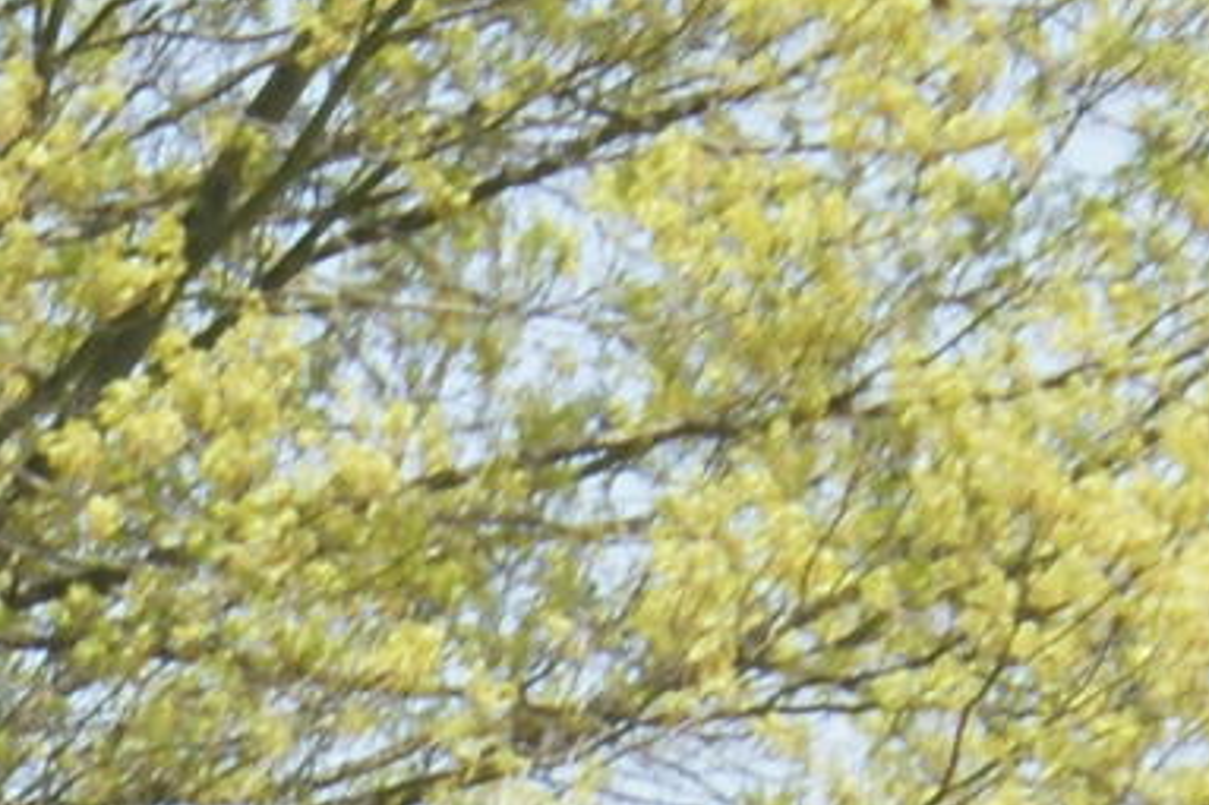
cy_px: 2813
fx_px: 27592
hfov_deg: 2.5
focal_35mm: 822
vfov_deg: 1.7
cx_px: -1581
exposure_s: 1/160
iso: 200
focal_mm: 70
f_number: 10
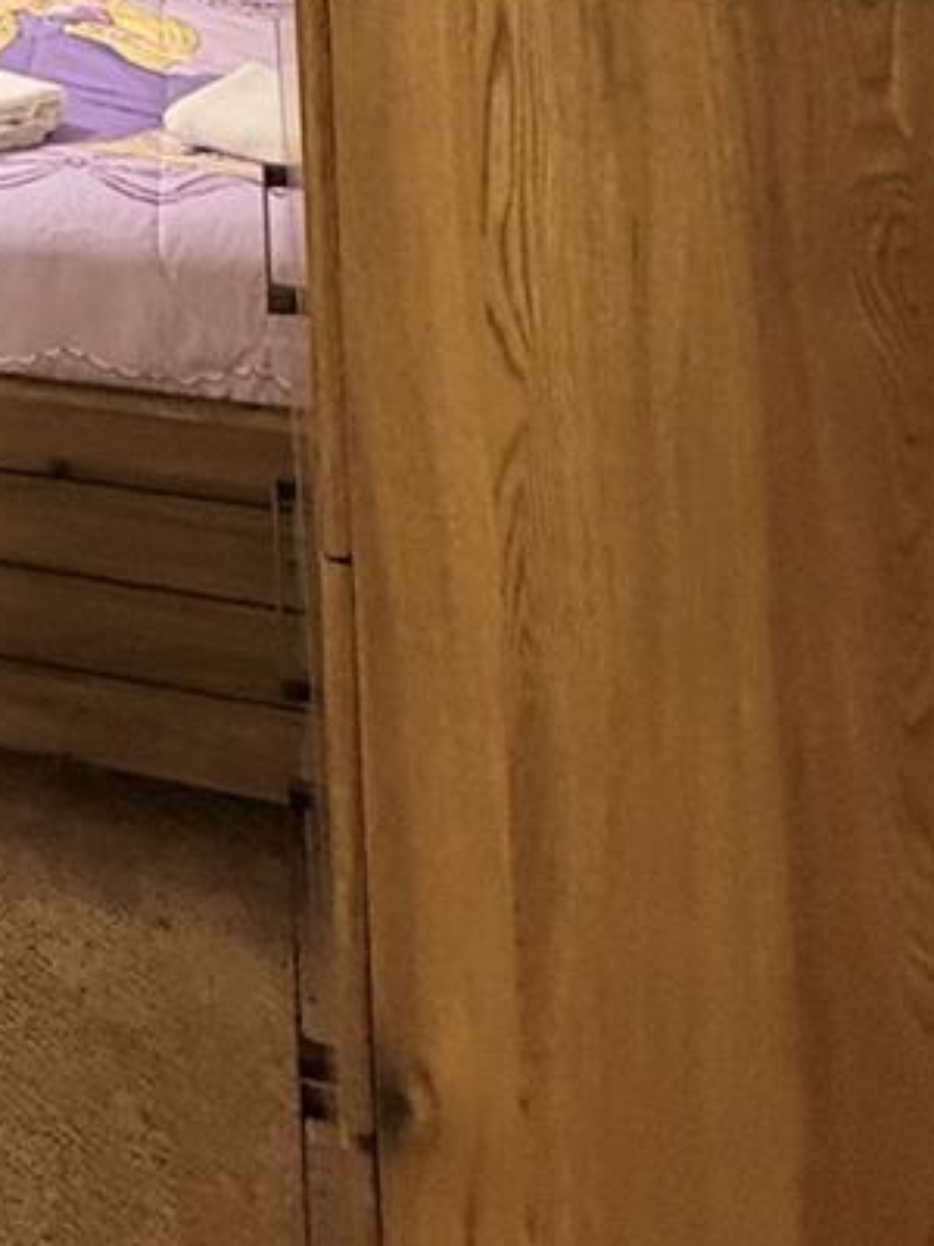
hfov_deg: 28.5
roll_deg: +3.3
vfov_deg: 33.6
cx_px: -262
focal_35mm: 42
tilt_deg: +1.1
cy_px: -346
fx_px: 1511
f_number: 2.2
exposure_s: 1/60
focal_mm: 2.22
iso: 320
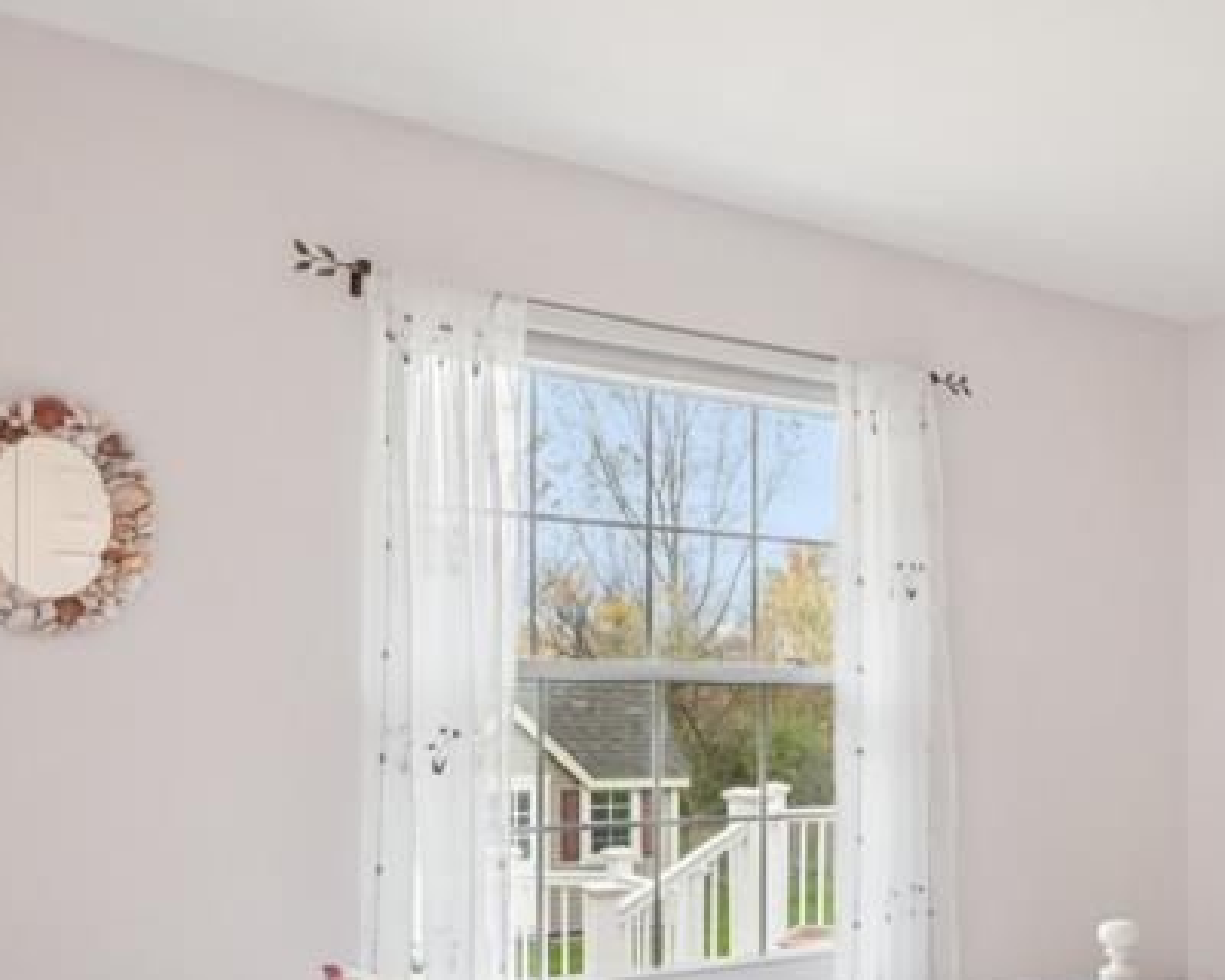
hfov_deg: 47.0
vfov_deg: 40.2
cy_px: 720
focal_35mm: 36
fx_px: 1305
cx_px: 1017
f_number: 8
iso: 500
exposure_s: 1/30
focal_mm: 10
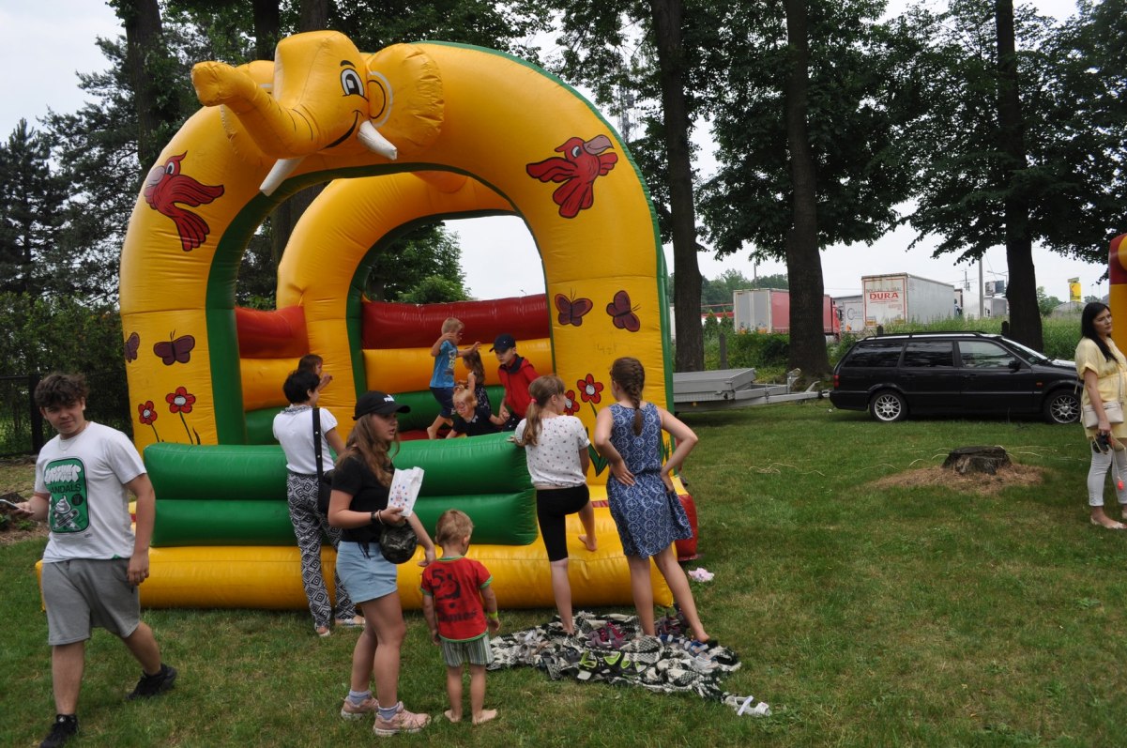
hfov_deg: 67.5
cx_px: 564
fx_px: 844
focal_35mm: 27
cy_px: 374
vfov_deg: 47.8
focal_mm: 18
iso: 200
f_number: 7.1
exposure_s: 1/250
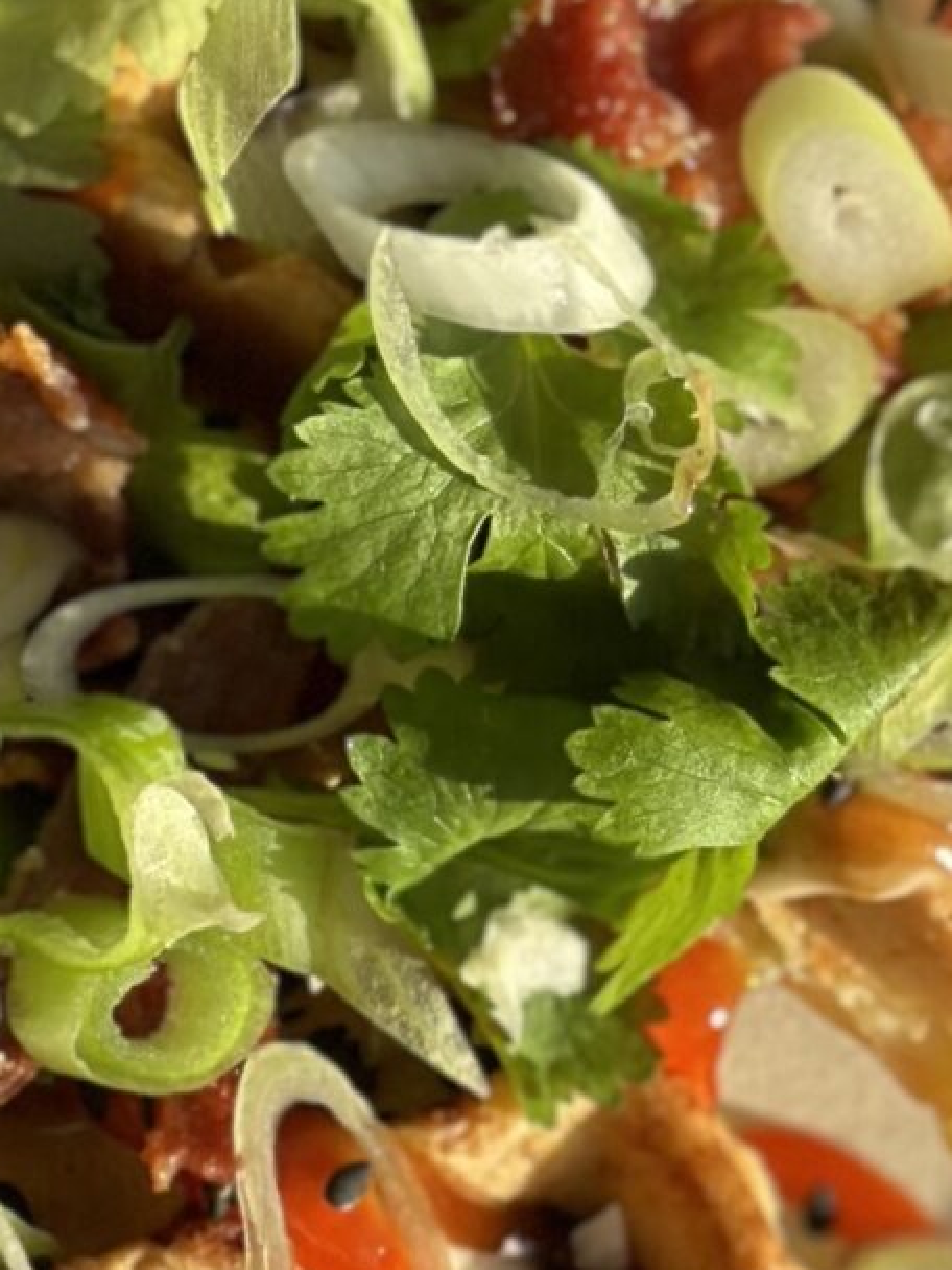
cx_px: 367
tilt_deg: -63.3
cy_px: 493
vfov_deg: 9.8
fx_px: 7407
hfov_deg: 7.4
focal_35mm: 202
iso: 100
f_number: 1.78
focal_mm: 6.86
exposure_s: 1/1953
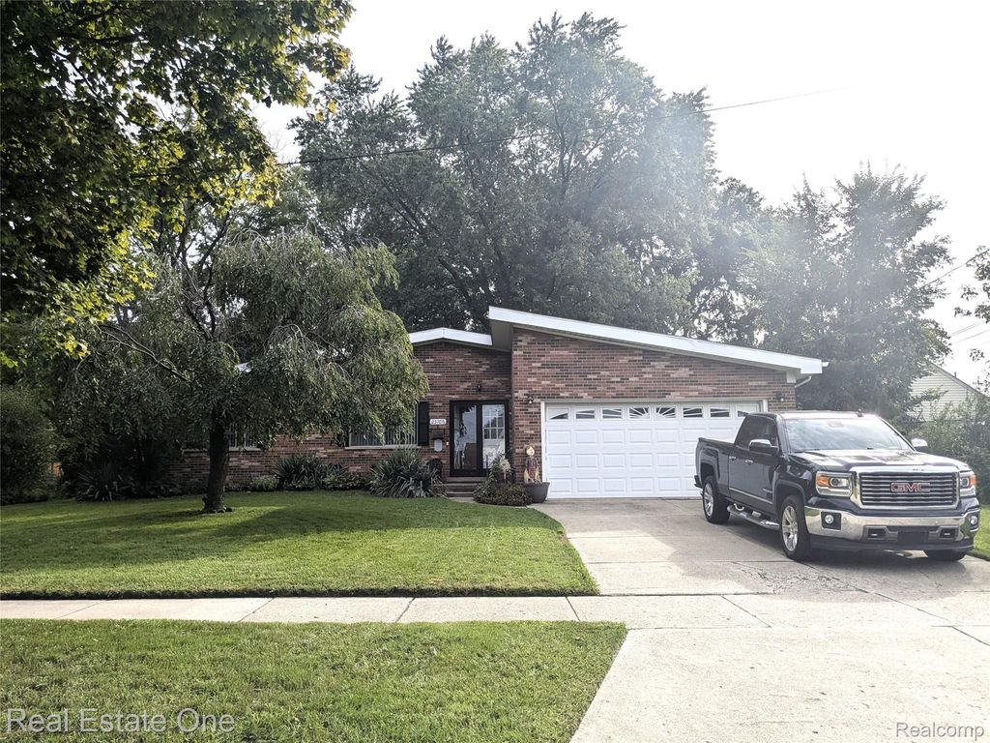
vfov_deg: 51.4
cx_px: 495
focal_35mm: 27
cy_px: 372
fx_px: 772
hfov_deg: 65.3
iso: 42
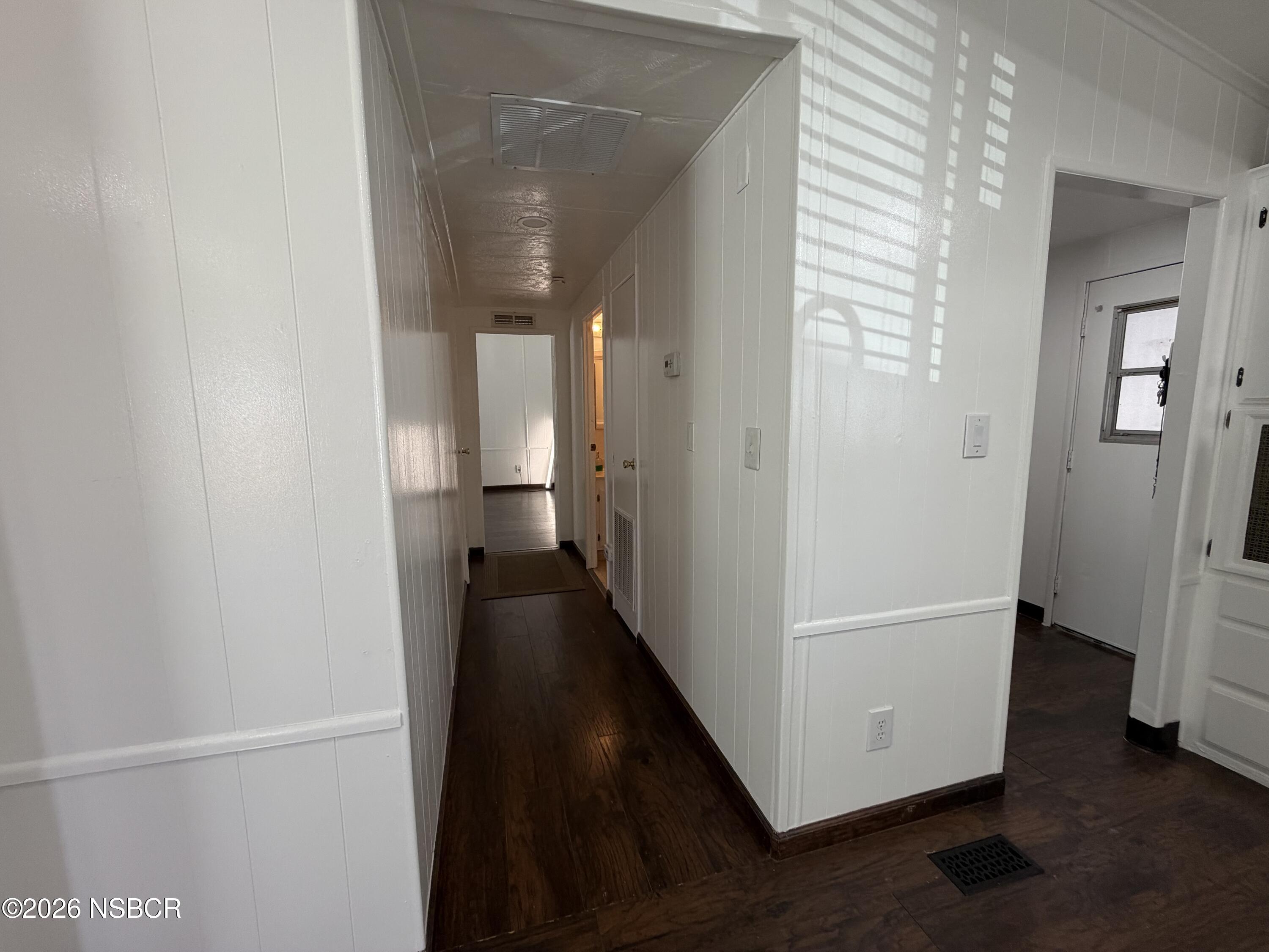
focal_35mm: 14
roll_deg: +1.9
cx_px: 634
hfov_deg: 102.1
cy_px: 476
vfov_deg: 85.7
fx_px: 513
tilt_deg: -7.0
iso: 160
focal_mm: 2.22
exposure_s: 1/120
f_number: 2.2
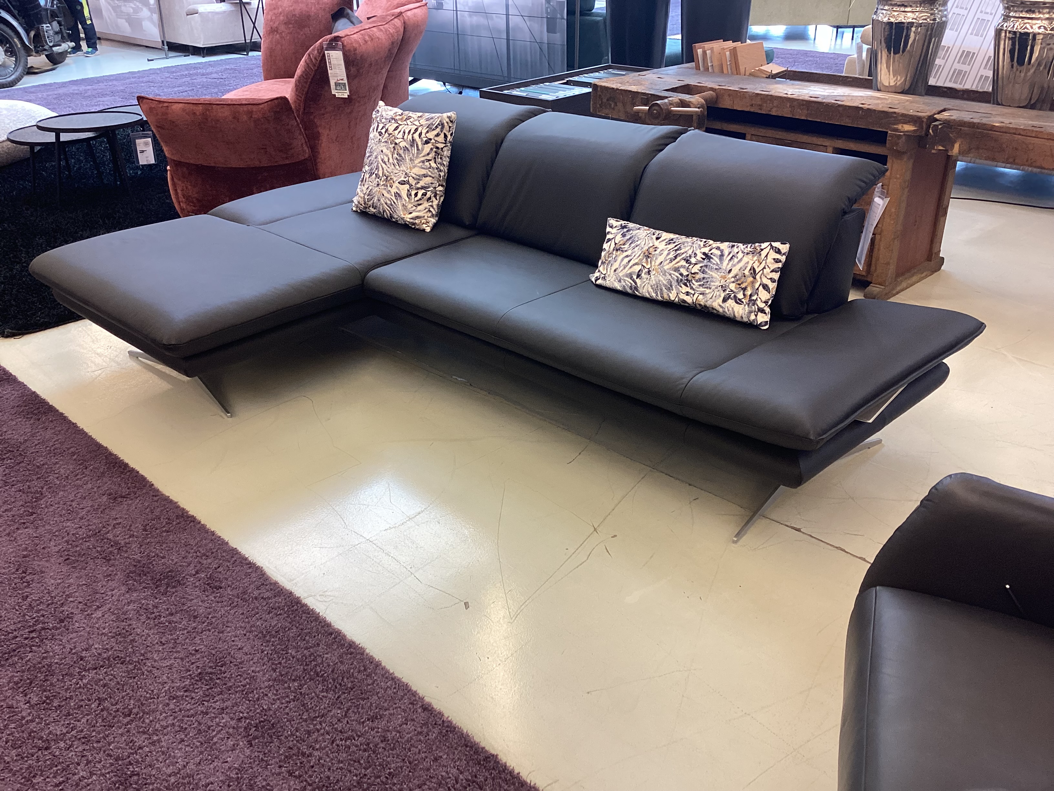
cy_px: 396
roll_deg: +0.2
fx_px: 944
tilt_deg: -29.0
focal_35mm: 31
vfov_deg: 45.4
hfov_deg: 58.4
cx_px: 527
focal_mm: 3.3
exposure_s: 1/60
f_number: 2.4
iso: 100
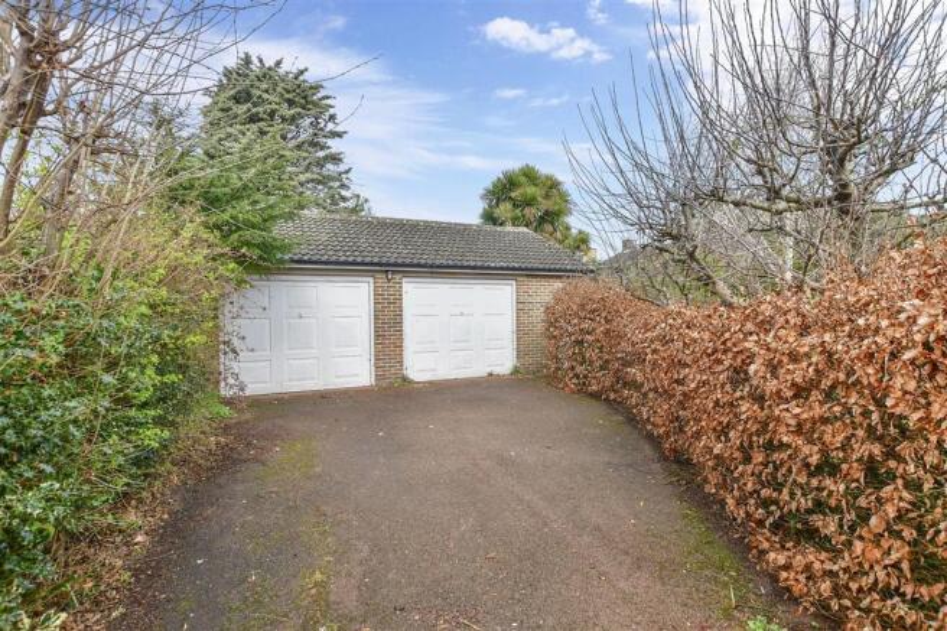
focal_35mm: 15
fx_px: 394
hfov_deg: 100.4
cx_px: 474
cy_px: 316
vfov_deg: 77.3
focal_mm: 10
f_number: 6.3
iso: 160
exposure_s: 1/160
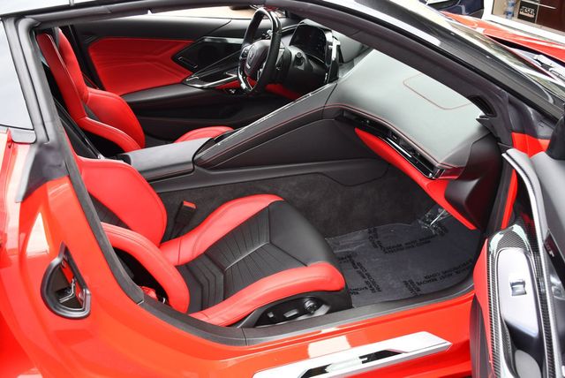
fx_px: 565
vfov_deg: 36.9
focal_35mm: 36
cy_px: 189
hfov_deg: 53.1
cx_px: 282
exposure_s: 1/250
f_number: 4
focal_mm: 18
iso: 400
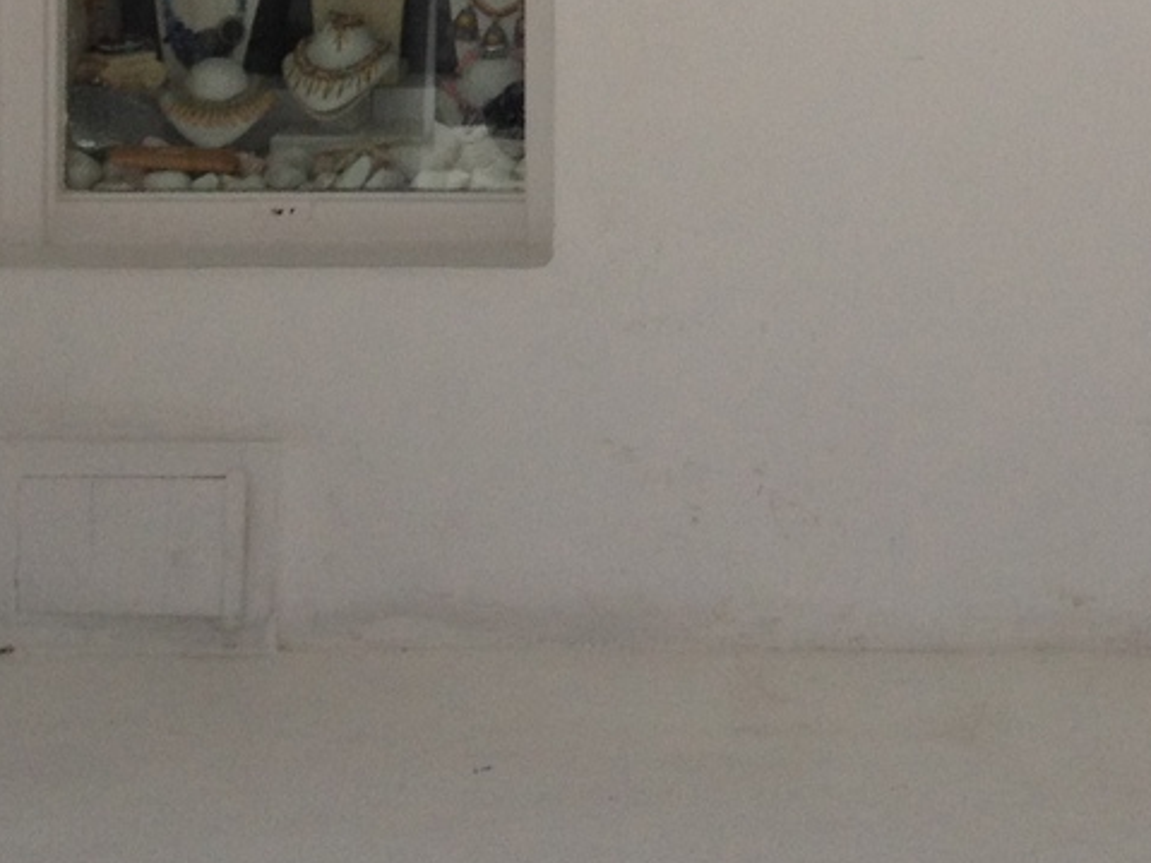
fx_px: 3889
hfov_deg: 16.6
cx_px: 1072
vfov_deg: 12.2
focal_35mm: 117
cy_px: -358
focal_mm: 4.28
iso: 50
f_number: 2.4
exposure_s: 1/1783
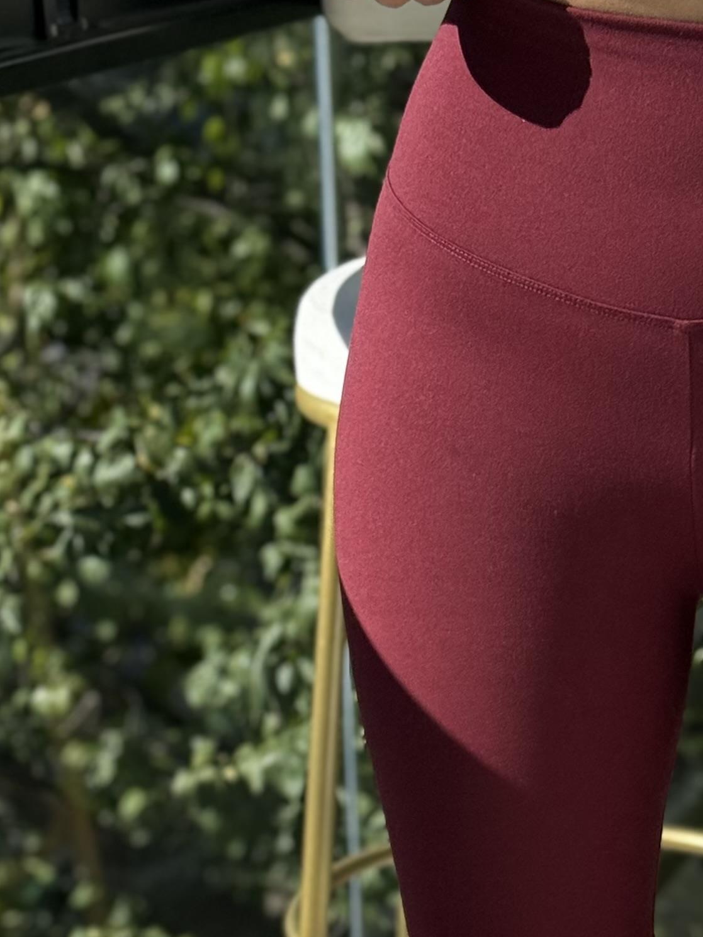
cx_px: 679
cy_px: 1072
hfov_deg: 11.3
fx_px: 3520
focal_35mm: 130
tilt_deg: -37.6
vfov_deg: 14.7
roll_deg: +1.1
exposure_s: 1/1608
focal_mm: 6.76
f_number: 1.78
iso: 64
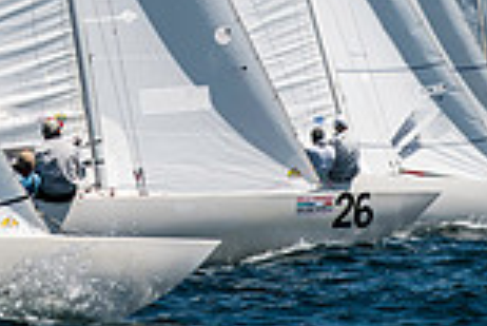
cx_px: -51
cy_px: -188
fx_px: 8896
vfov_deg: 2.1
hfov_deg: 3.1
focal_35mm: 657
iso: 160
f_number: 5
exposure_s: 1/2000
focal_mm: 175
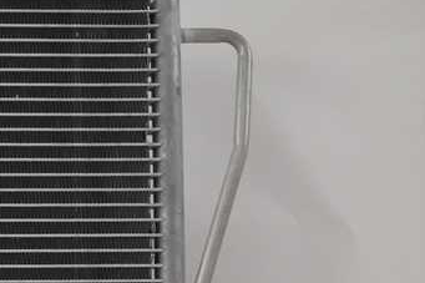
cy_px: 311
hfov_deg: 20.4
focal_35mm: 88
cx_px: -183
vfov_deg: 15.1
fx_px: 1038
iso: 400
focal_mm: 20
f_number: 6.3
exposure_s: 1/160
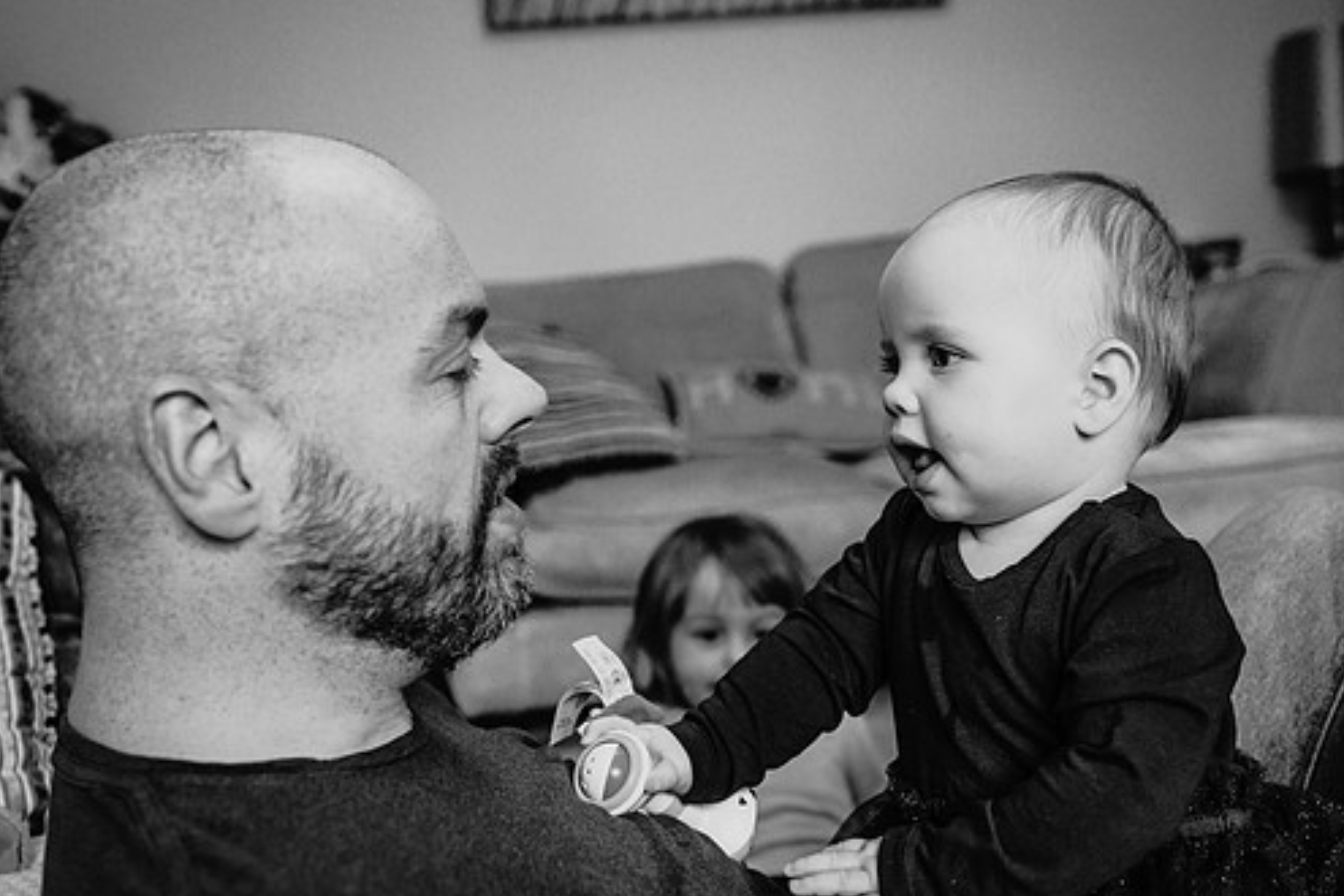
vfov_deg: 32.6
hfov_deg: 47.4
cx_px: 714
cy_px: 440
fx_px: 1531
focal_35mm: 41
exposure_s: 1/160
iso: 1100
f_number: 3.5
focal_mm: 35
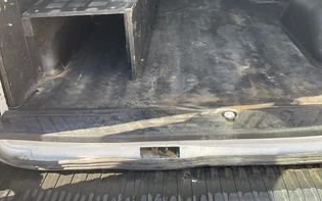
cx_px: 184
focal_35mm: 39
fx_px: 342
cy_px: 71
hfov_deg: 50.2
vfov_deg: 32.6
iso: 25
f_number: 1.8
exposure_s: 1/128
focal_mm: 3
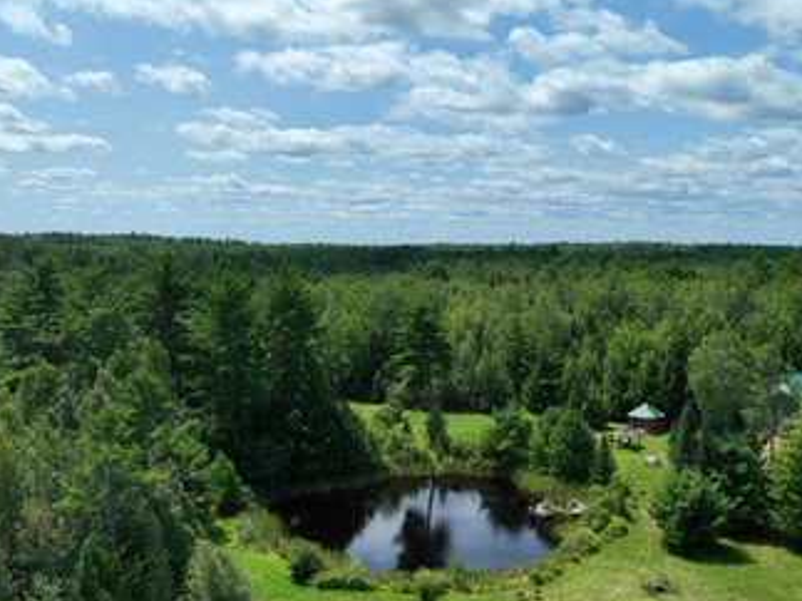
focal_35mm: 38
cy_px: 250
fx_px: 880
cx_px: 488
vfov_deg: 37.6
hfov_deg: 48.6
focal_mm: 12.29
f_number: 2.8
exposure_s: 1/3200
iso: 140
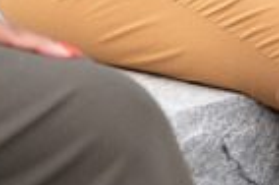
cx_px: 11
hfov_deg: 7.3
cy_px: -438
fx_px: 2181
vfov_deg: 4.6
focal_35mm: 282
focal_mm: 40
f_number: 3.2
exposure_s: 1/200
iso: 125
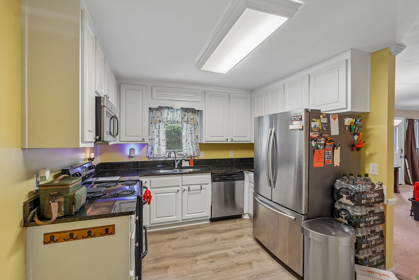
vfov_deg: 72.0
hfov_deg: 95.0
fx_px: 192
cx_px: 210
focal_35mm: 16
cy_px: 140
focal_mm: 16.5
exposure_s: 1/4
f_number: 8
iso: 800
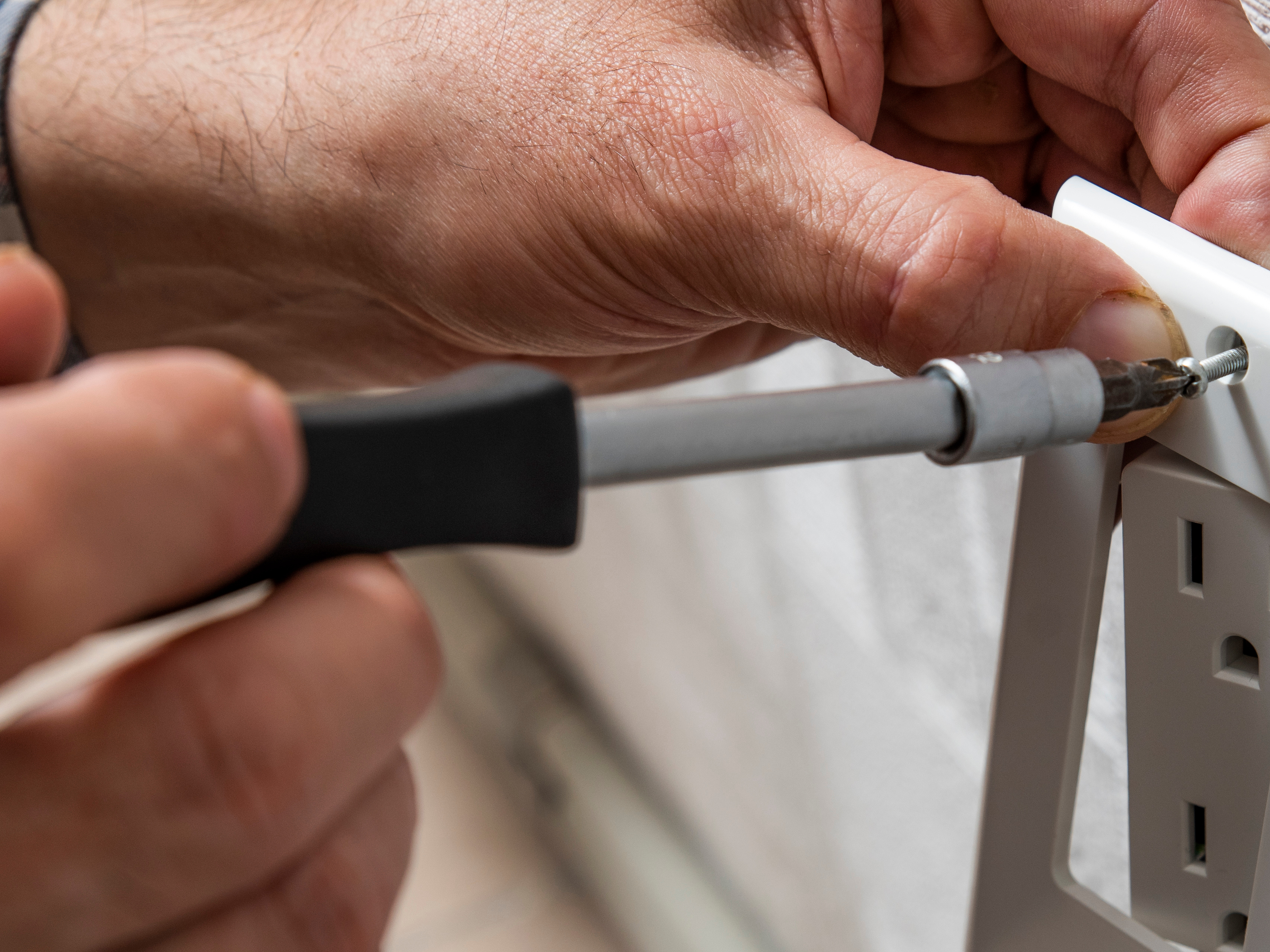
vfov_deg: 13.0
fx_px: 4182
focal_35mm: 114
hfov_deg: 17.2
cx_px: 768
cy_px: 609
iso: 100
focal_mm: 55
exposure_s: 1/200
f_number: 6.3
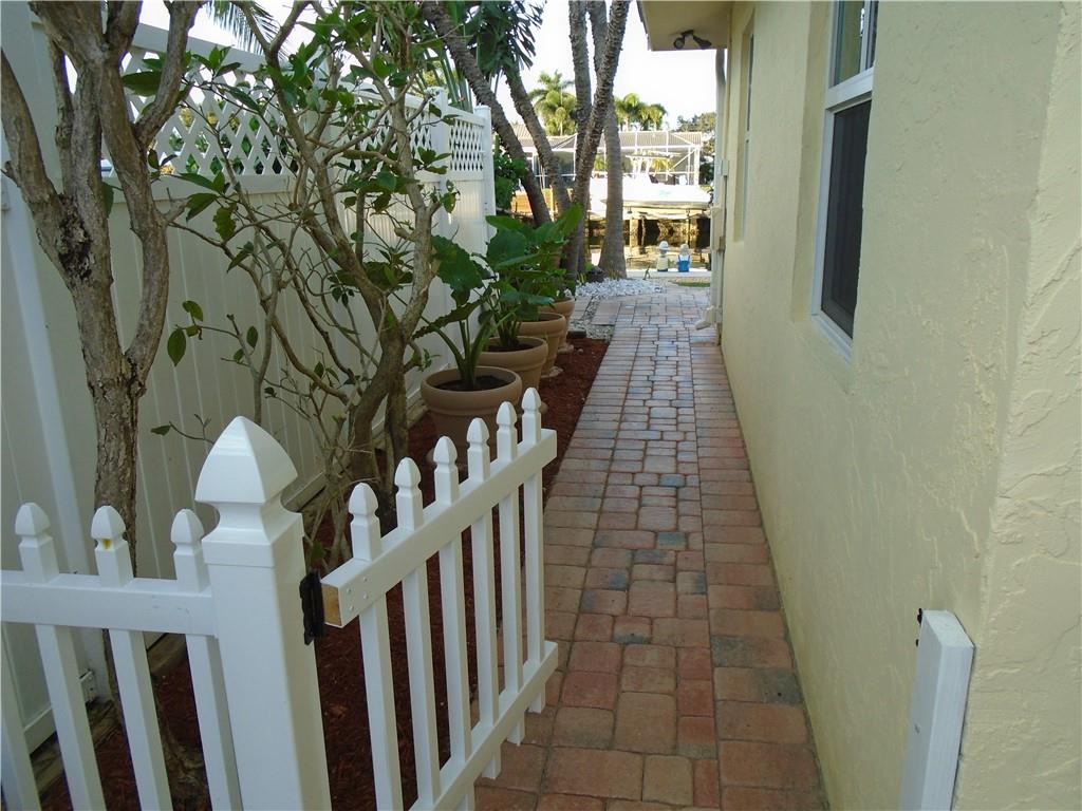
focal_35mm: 26
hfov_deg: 67.3
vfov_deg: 53.1
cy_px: 406
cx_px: 541
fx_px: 813
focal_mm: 4.6
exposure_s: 1/160
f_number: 3.2
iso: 100
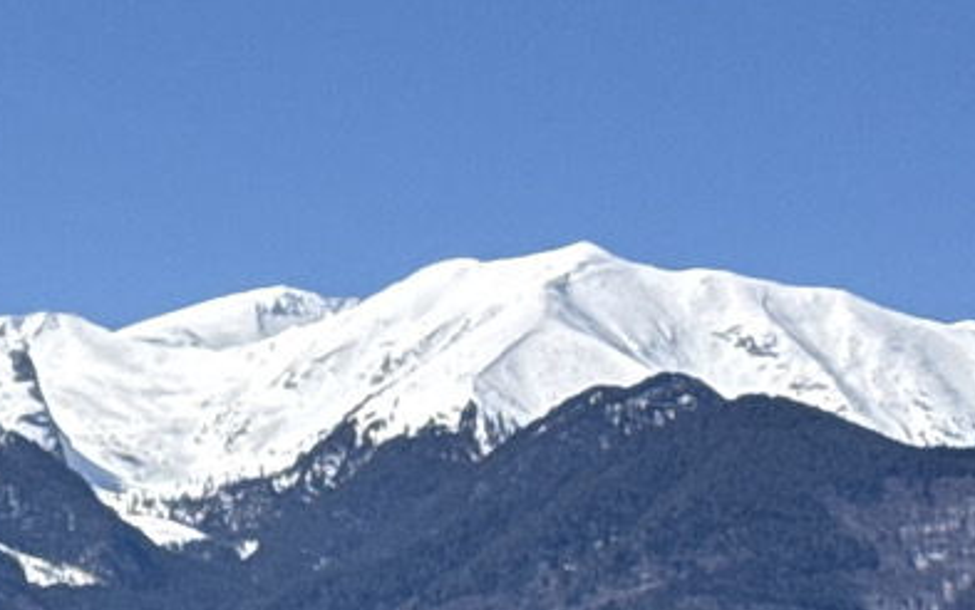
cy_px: 803
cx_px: -1089
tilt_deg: +4.5
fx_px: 6885
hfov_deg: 7.7
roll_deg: -1.0
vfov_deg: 5.0
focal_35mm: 259
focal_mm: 6.76
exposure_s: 1/6536
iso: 64
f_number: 1.78
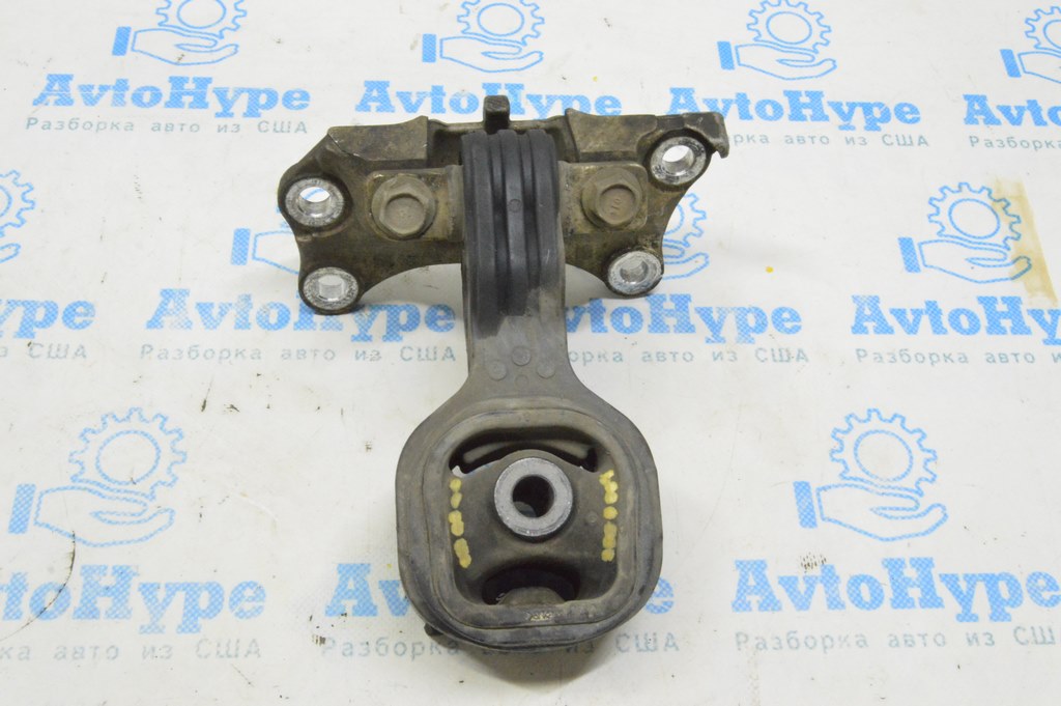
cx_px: 530
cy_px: 353
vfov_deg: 34.2
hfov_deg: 49.6
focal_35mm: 39
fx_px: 1148
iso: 6400
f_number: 20
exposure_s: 1/15
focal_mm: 26
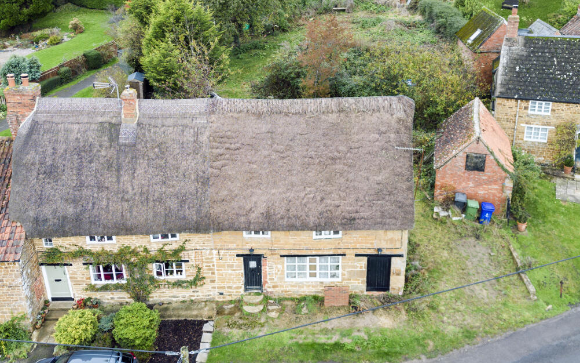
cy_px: 146
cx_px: 292
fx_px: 411
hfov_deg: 70.4
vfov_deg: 47.3
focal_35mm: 26
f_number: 1.7
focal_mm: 6.72
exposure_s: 1/50
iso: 100
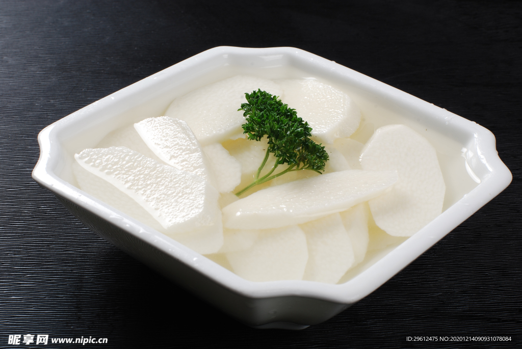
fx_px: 1089
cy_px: 174
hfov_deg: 27.0
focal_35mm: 75
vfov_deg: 18.2
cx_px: 261
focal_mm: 50
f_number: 16
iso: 100
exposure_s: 1/125
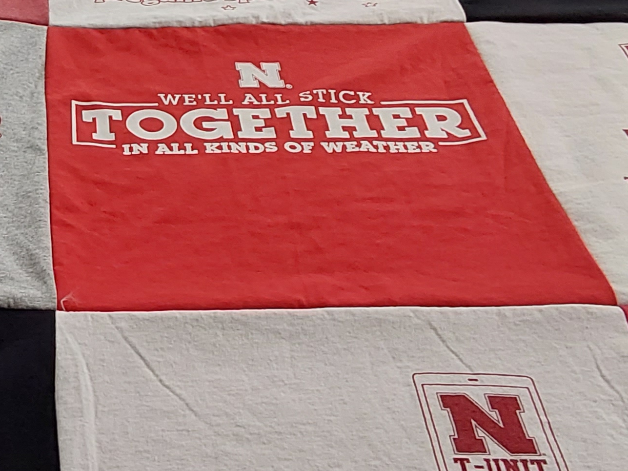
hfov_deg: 26.1
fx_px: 1288
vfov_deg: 20.7
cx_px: 11
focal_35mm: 71
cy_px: 235
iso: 100
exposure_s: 1/60
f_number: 1.9
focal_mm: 2.91
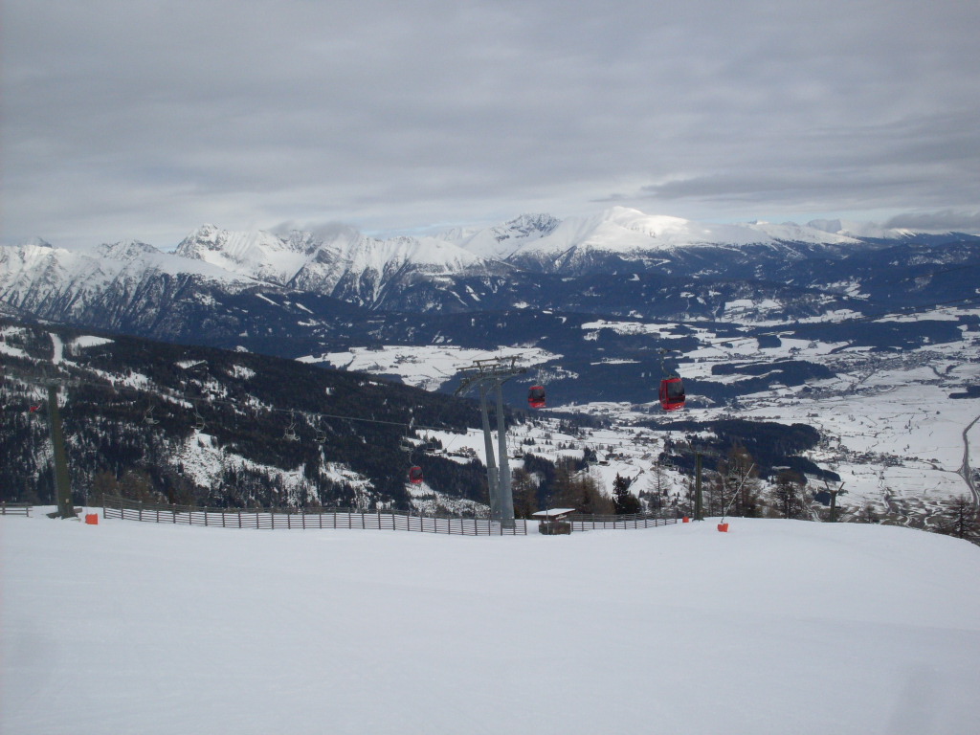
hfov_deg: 49.0
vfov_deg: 37.7
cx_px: 490
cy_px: 368
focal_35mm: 38
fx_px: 1076
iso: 80
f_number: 8.4
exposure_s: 1/350
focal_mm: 6.3
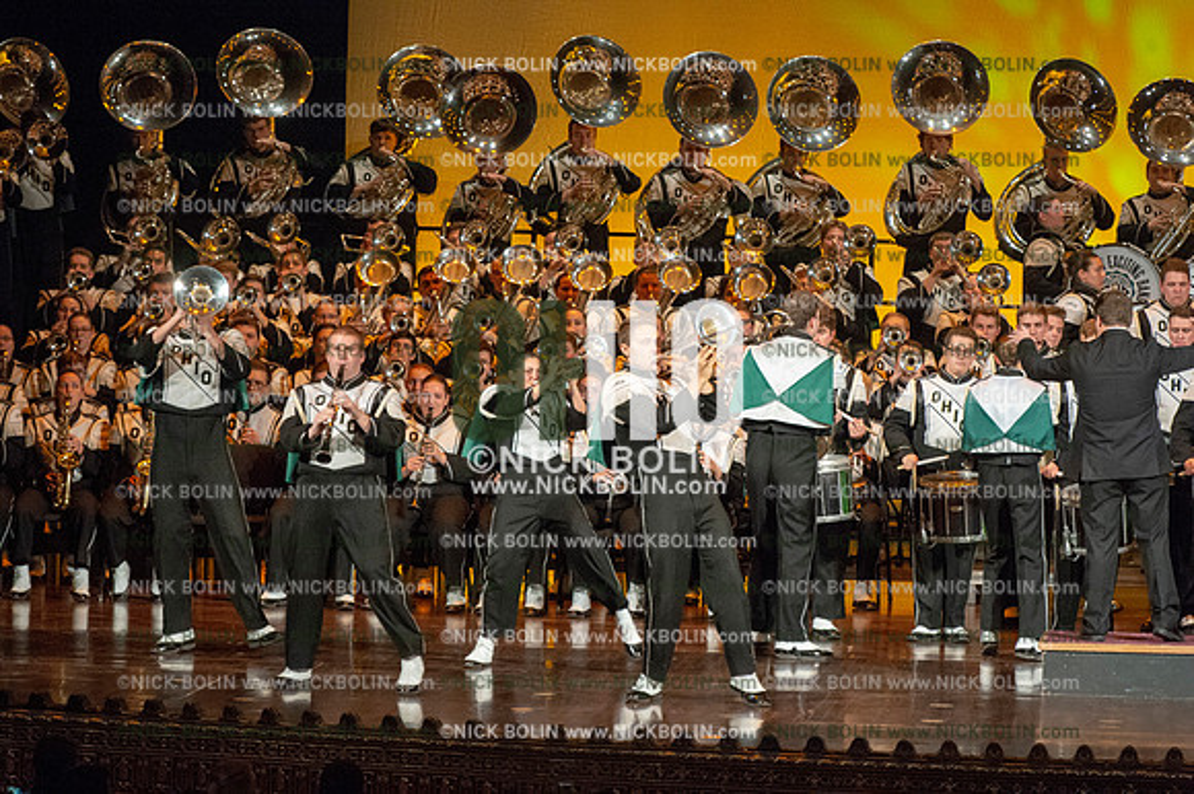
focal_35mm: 190
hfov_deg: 10.8
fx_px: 6298
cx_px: 597
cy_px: 397
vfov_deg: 7.2
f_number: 5.6
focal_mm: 190
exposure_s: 1/320
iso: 8000
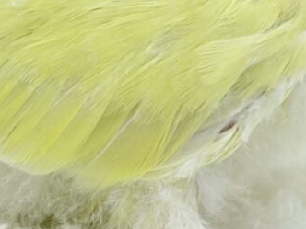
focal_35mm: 188
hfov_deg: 10.5
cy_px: -140
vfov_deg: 7.7
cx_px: 186
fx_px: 1662
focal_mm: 5.96
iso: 32
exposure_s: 1/50
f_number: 1.6
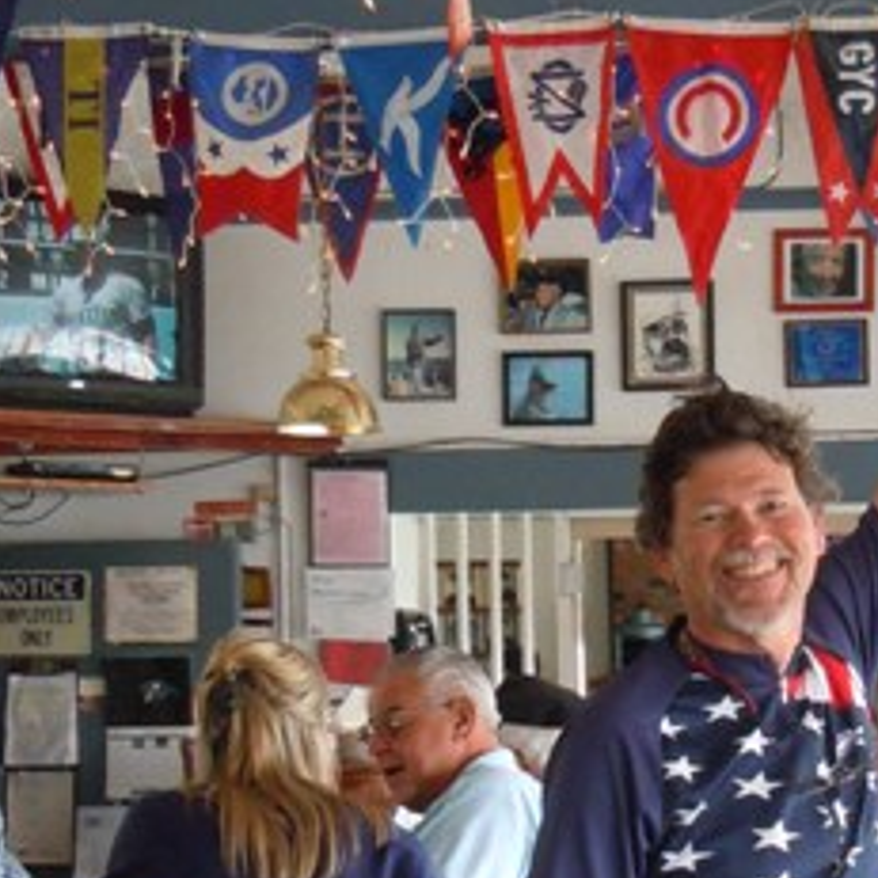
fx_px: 2640
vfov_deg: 18.7
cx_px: 829
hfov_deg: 18.5
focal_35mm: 92
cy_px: 684
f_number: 3.5
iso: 320
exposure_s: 1/60
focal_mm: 5.4
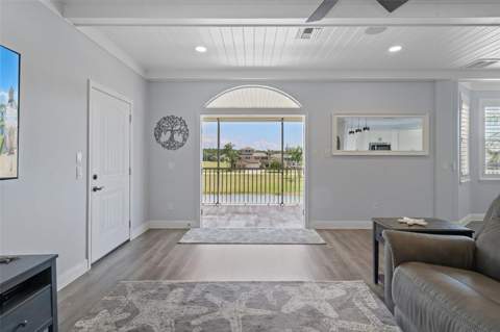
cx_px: 250
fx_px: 250
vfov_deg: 67.3
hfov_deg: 90.1
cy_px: 166
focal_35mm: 18
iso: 320
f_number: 8
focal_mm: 18
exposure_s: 1/3
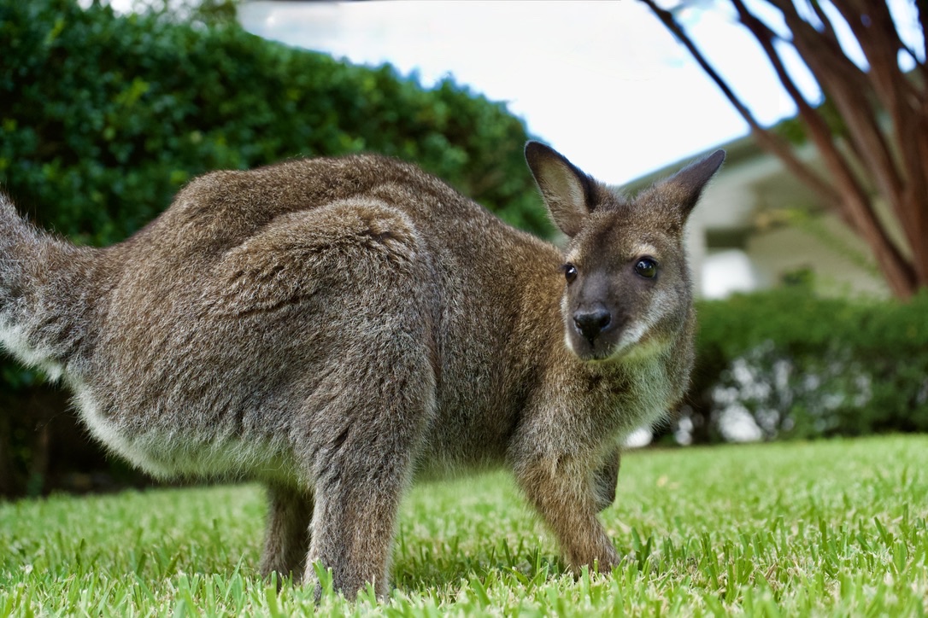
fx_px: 1598
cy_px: 309
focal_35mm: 62
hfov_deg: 32.4
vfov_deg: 21.9
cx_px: 464
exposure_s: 1/2000
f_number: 5.6
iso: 4000
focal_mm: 62
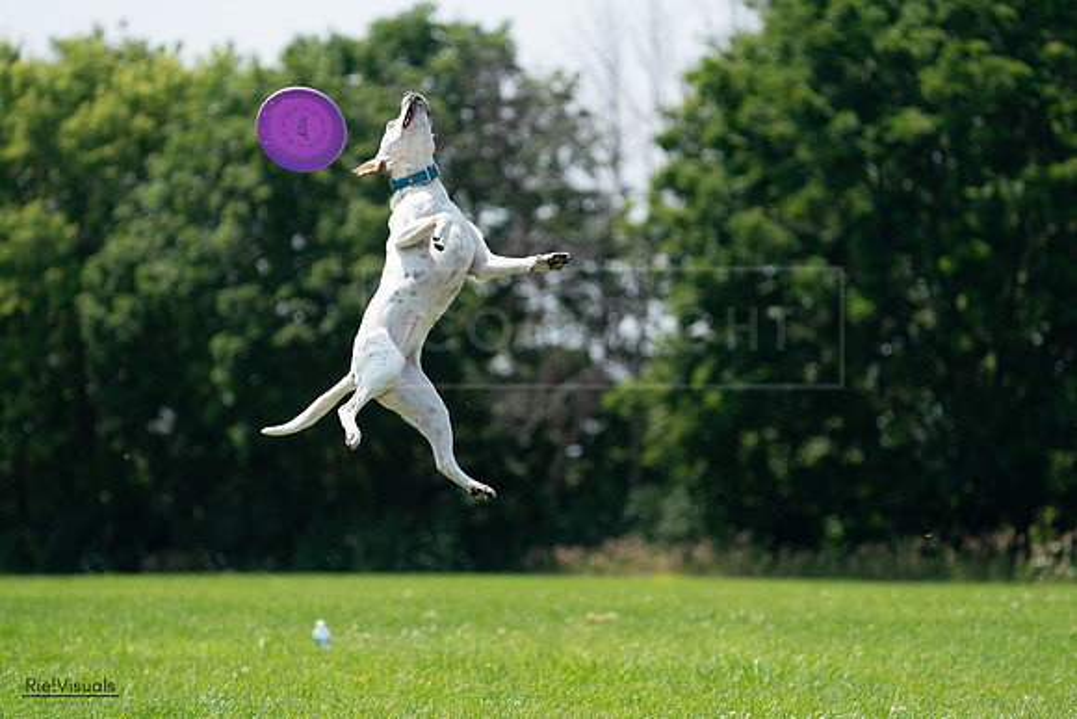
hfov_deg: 8.7
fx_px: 7062
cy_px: 360
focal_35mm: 236
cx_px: 538
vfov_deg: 5.8
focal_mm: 236
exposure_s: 1/4000
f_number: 5.6
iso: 1250
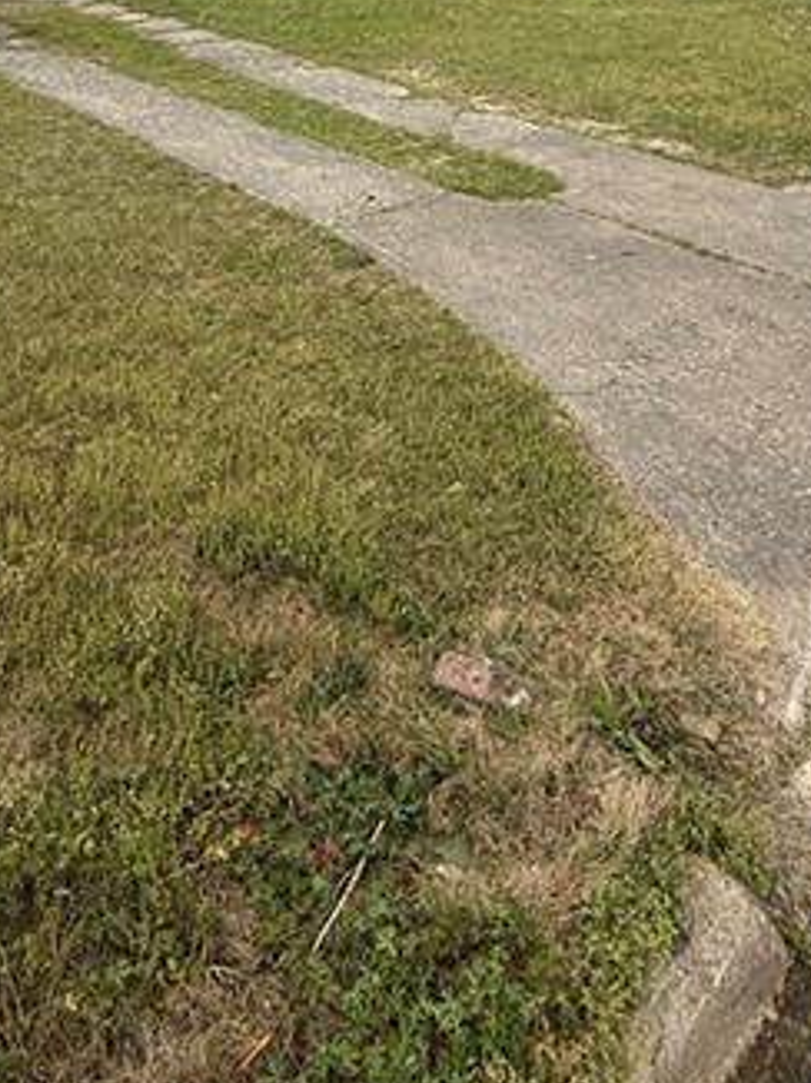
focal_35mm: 33
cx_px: 489
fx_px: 1032
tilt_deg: -1.0
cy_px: -100
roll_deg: +2.3
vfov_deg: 43.4
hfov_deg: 42.7
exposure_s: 1/1399
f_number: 2.2
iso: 50
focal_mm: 2.22
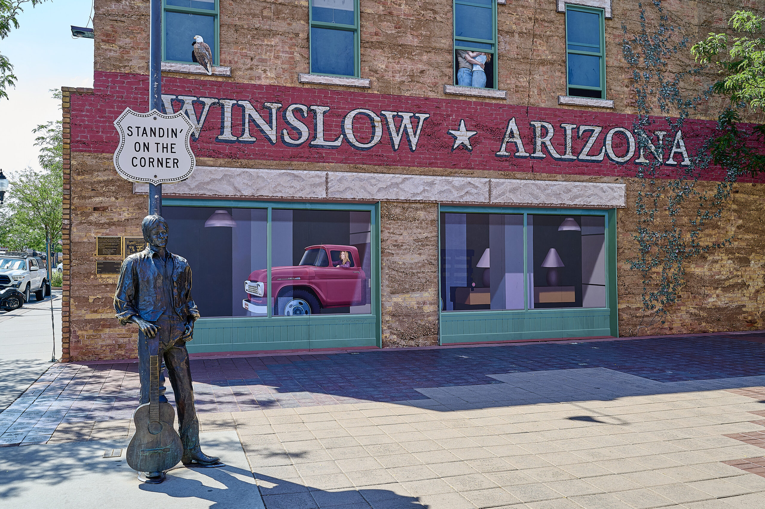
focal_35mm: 32
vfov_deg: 41.7
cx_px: 382
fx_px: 669
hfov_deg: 59.5
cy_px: 254
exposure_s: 1/160
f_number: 6.3
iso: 100
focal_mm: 31.5
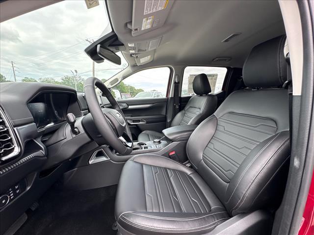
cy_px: 118
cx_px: 157
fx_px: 127
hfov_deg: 102.1
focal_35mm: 14
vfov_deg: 85.7
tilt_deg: -6.5
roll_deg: -2.2
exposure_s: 1/153
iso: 40
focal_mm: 2.22
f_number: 2.2
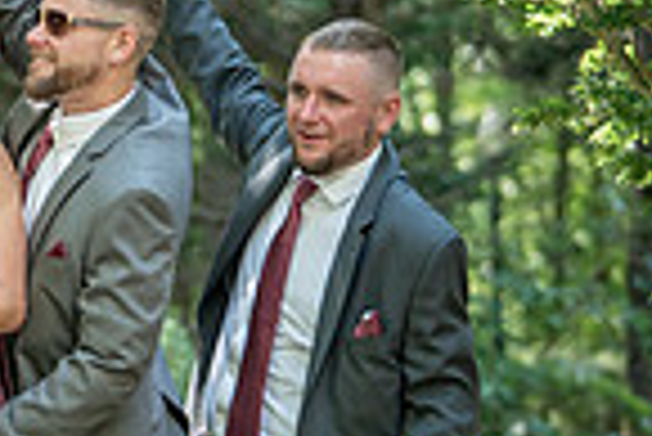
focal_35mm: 372
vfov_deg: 3.7
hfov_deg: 5.4
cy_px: 330
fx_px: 6744
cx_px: -593
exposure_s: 1/200
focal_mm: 92
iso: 200
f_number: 2.8
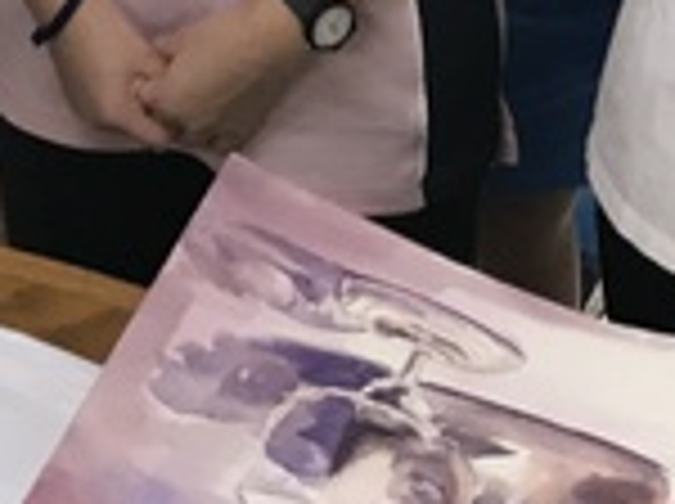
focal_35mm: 131
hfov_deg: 14.9
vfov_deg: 10.2
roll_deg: +2.2
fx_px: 2550
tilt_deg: -13.9
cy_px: -592
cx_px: 40
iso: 40
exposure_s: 1/30
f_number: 1.8
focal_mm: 3.99
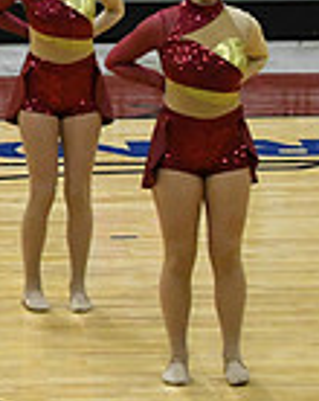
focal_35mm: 414
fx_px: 4897
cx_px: -464
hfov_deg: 3.7
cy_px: 57
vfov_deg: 4.7
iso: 5000
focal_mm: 70
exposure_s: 1/500
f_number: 4
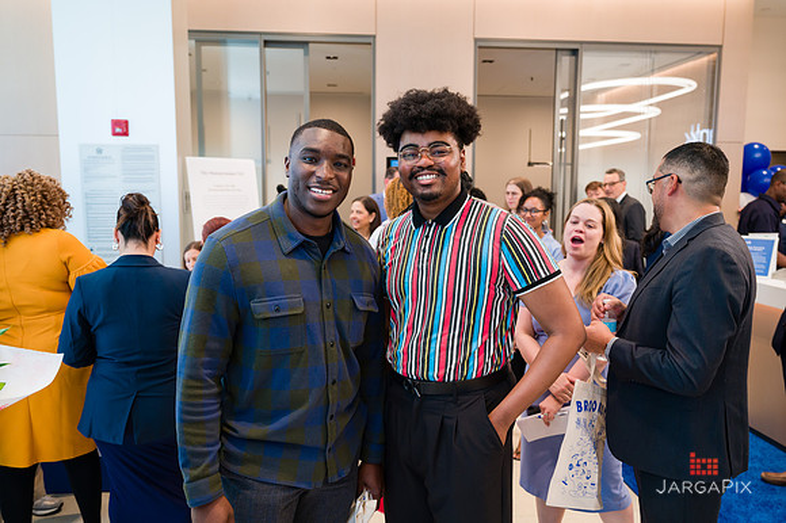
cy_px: 262
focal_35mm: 29
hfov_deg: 64.5
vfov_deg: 45.5
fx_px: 623
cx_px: 393
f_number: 3.2
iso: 500
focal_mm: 27
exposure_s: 1/200
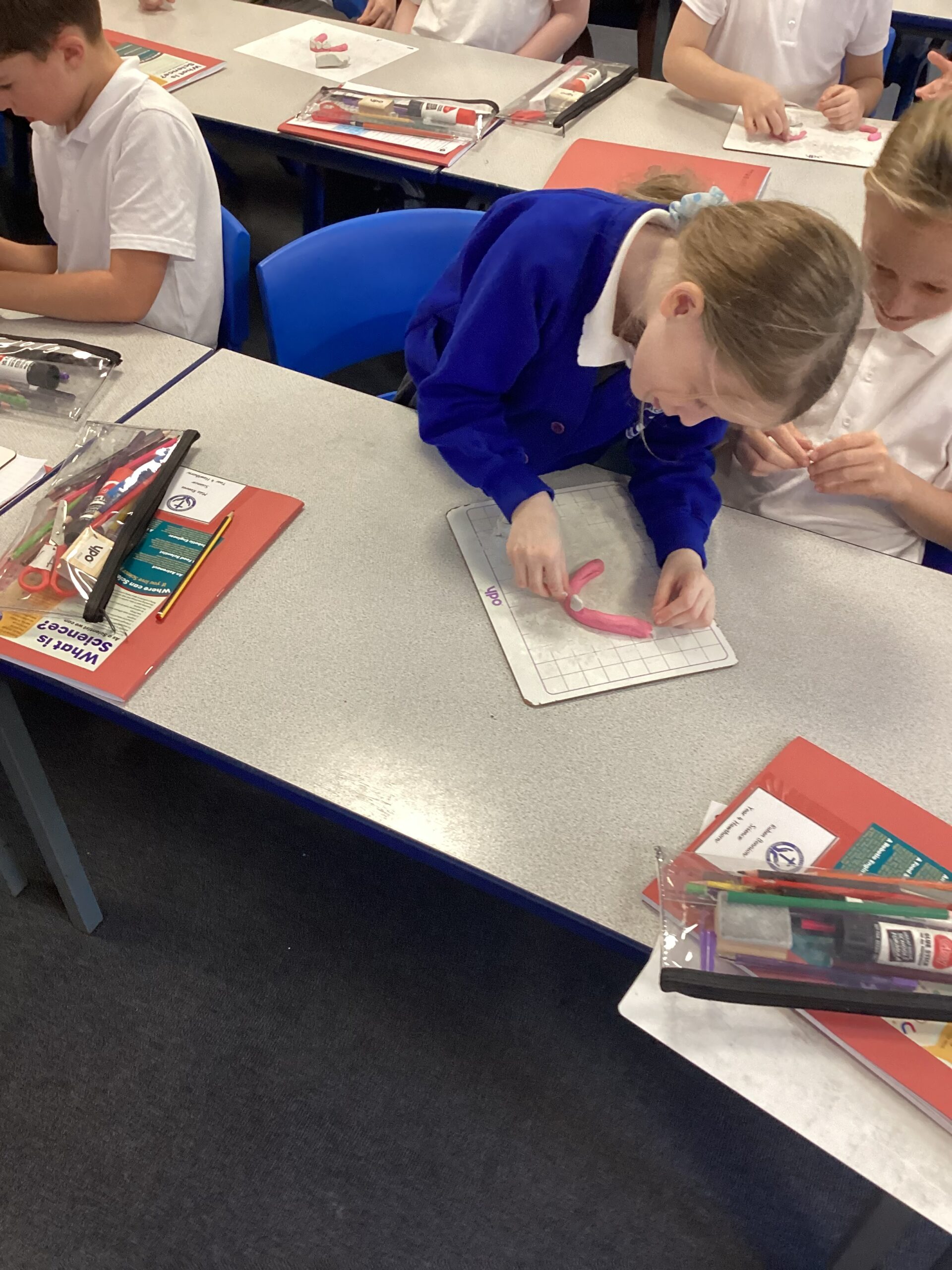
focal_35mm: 31
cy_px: 635
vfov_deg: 58.4
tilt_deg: -44.6
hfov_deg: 45.4
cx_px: 476
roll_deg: +0.3
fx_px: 1137
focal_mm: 3.3
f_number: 2.4
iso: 200
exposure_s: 1/60
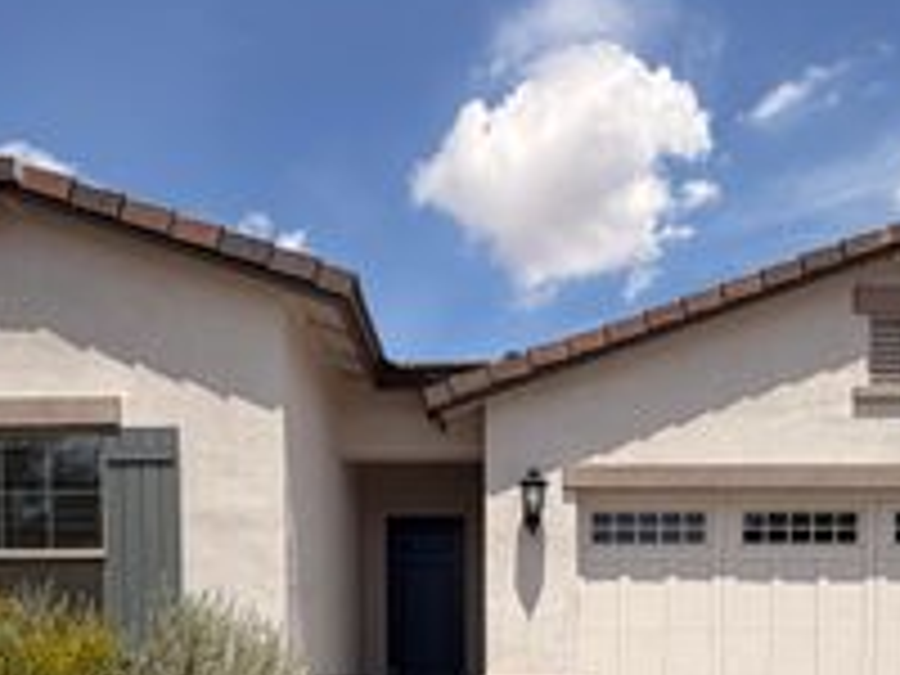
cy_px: 709
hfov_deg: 52.5
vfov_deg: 35.8
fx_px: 910
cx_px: 500
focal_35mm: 35
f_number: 2.2
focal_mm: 2.22
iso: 20
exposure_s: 1/1339
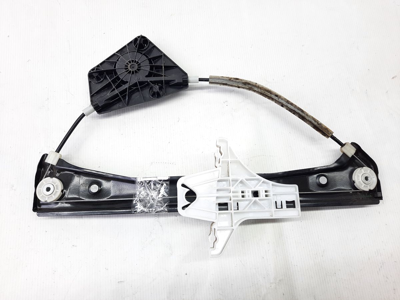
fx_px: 289
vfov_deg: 54.9
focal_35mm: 25
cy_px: 150
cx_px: 200
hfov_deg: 69.4
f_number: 2
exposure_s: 1/50
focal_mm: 4.6
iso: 80
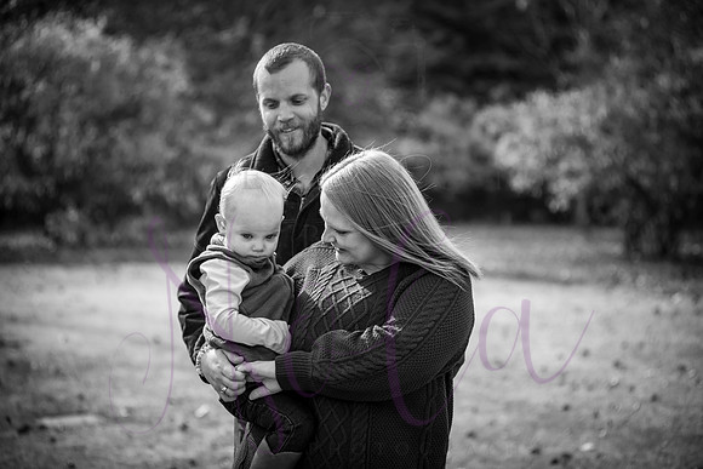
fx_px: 1563
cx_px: 352
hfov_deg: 25.4
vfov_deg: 17.1
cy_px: 234
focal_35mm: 80
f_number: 3.2
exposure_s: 1/1000
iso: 400
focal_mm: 80
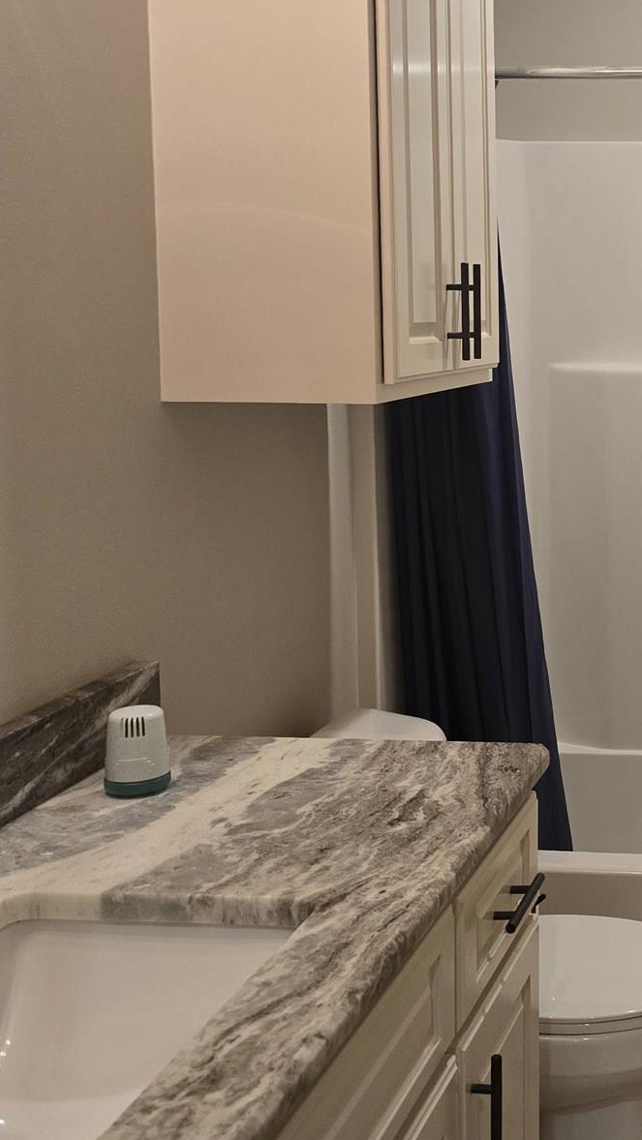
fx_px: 1482
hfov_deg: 22.6
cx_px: 758
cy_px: 438
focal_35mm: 49
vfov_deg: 41.8
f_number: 1.7
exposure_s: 1/120
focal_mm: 6.3
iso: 320
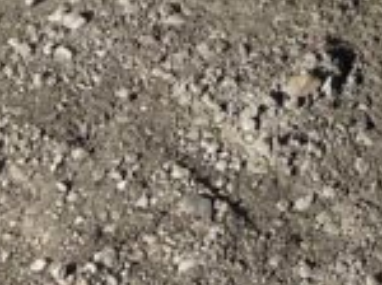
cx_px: 683
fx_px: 2237
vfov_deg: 7.1
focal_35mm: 203
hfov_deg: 9.3
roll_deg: -1.4
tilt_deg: -32.0
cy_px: -191
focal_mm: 5.1
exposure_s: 1/4525
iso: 32
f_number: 1.6
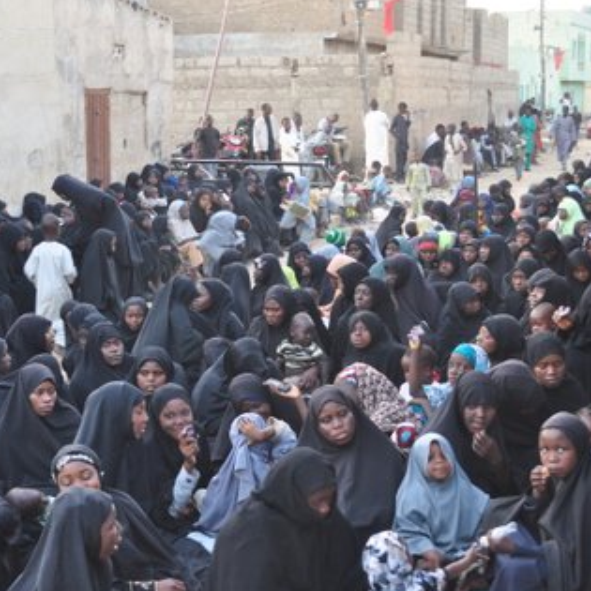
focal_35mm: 66
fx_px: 1275
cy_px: 296
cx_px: 250
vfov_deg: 26.1
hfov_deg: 26.1
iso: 400
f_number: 5
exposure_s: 1/30
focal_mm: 34
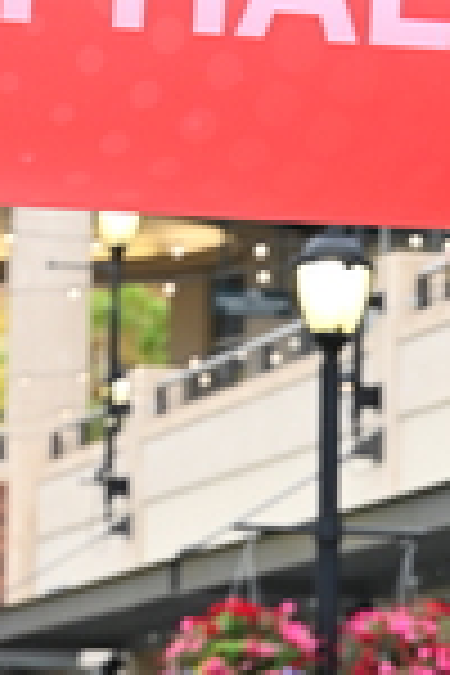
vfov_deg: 7.9
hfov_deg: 5.3
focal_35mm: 257
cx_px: 569
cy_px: 1004
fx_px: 4818
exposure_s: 1/1250
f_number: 2.8
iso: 1600
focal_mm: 70
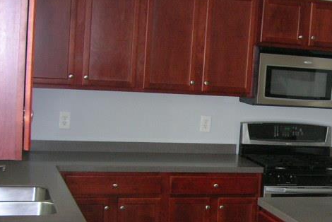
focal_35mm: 77
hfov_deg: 25.1
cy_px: 177
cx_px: 331
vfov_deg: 17.6
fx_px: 711
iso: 130
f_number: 2.9
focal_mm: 5.7
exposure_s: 1/60.1
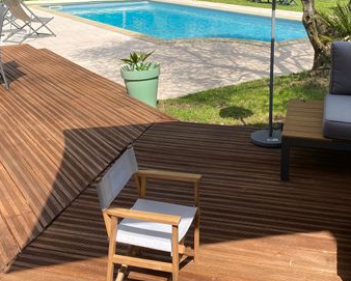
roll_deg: +0.3
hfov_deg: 41.0
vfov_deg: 32.9
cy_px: 74
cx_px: 200
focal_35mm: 45
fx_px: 468
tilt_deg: -14.4
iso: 32
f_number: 1.8
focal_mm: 4.25
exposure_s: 1/1701
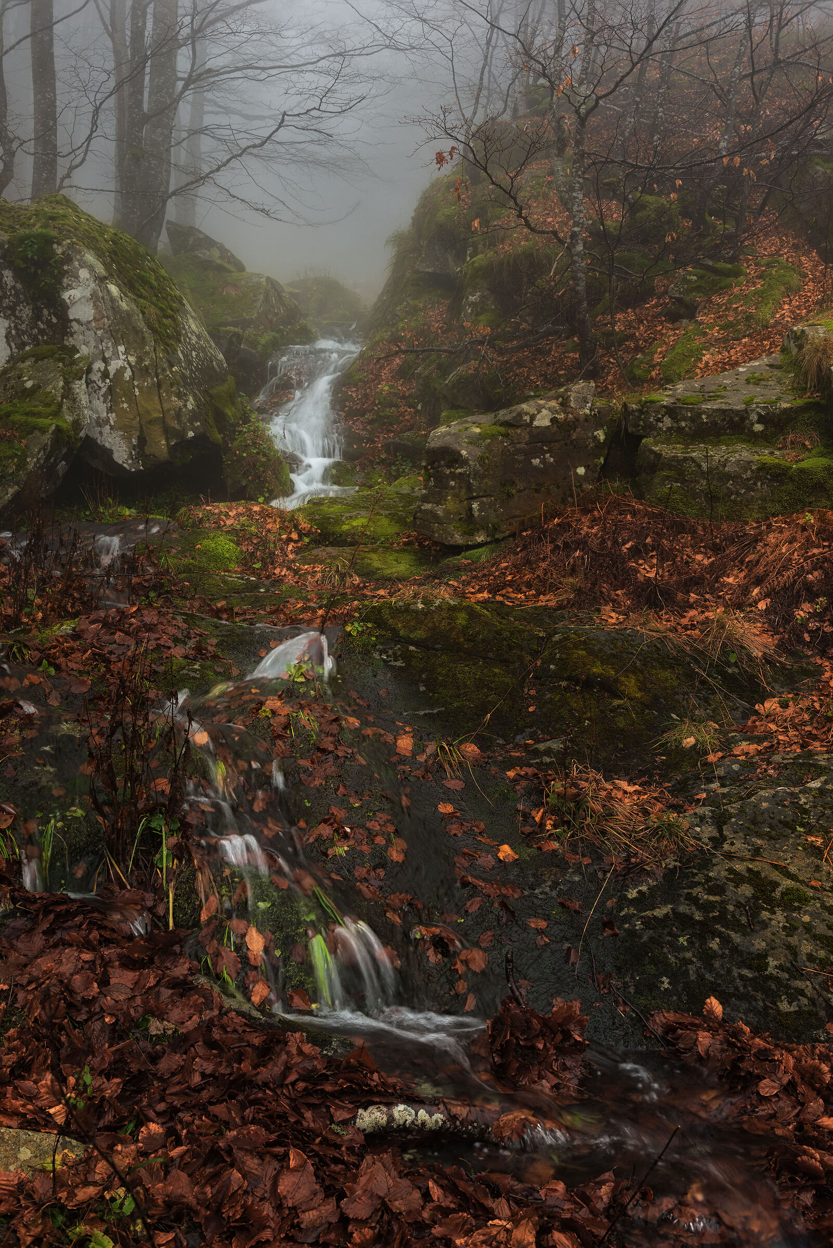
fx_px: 1110
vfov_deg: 58.7
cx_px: 416
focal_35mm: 32
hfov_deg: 41.1
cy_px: 624
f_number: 6.3
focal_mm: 32
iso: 100
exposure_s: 1/8
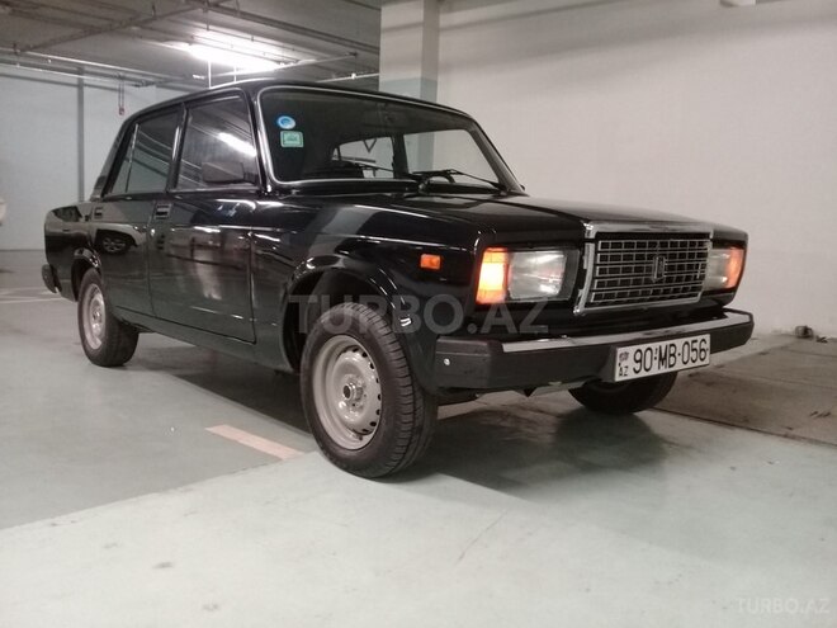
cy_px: 314
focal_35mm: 31
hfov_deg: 58.4
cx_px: 418
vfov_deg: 45.4
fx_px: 750
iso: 250
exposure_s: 1/17
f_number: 2.2
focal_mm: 3.3
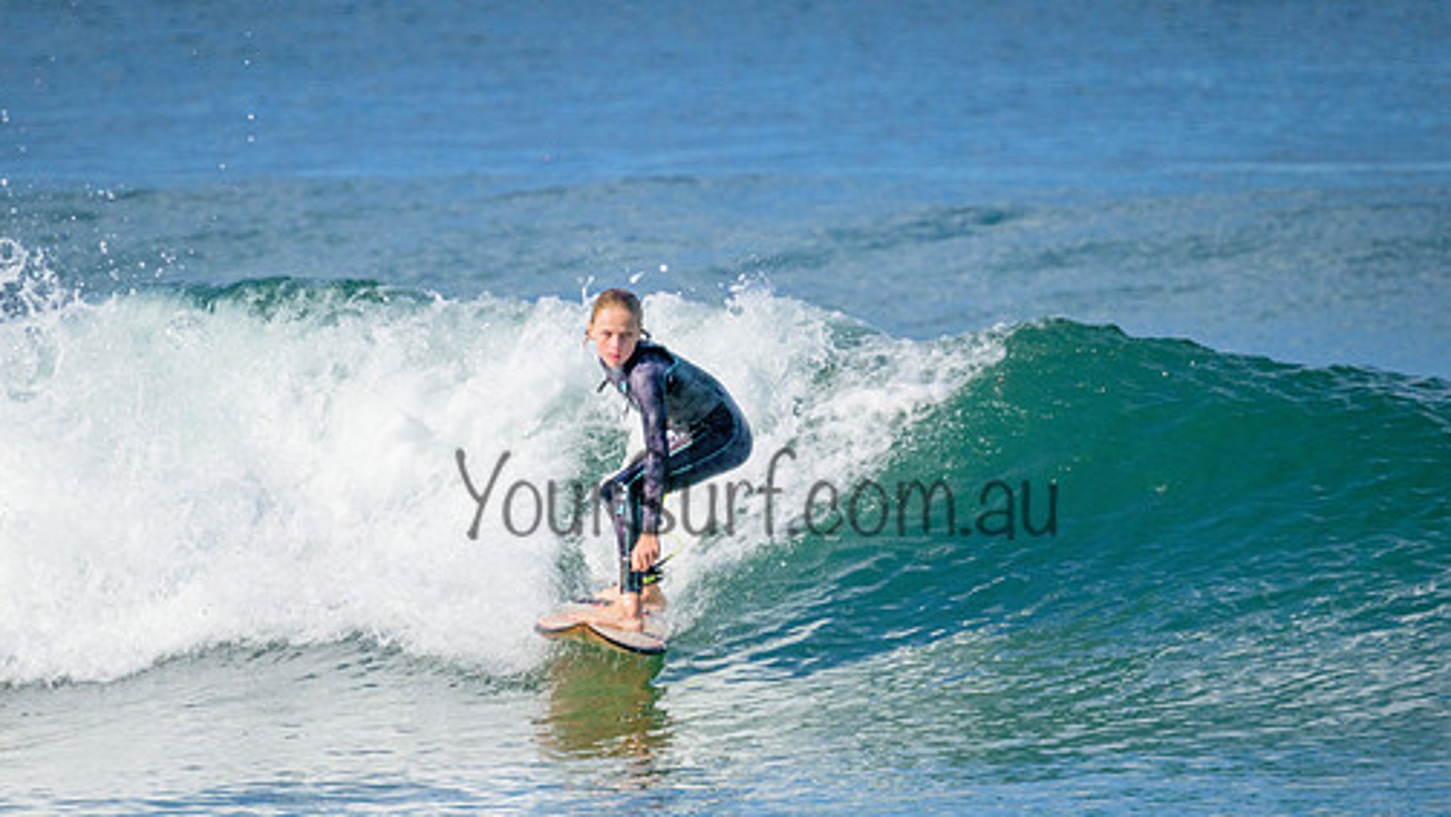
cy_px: 469
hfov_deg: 2.2
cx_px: 753
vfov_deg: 1.3
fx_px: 37207
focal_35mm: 967
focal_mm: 800
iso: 1800
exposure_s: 1/1250
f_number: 11
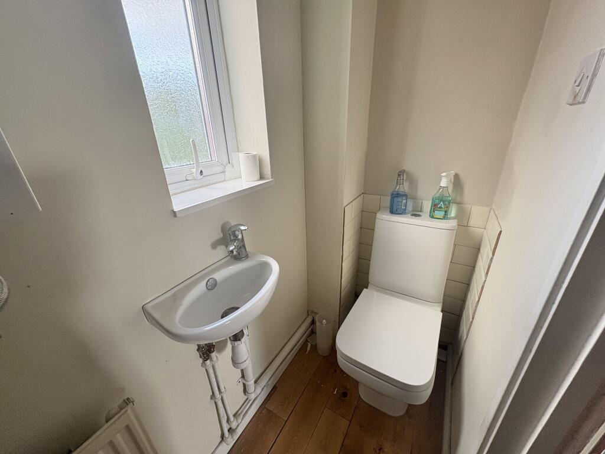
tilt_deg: -22.5
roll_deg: +2.2
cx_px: 302
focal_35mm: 14
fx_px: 245
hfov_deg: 102.1
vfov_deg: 85.7
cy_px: 227
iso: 200
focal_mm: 2.22
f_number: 2.2
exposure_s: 1/99
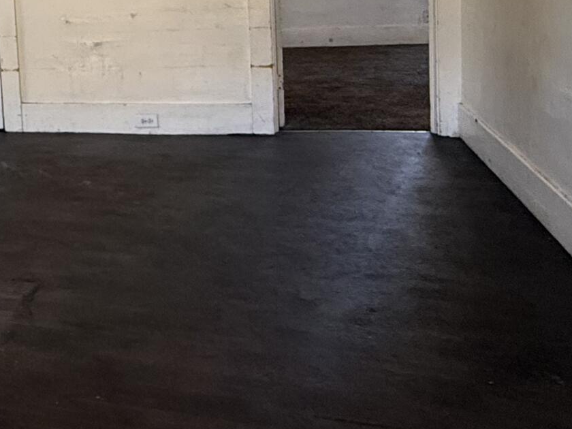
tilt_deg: -5.0
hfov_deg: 32.3
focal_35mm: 50
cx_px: -96
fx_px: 826
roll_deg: +3.9
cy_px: 29
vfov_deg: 27.8
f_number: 2.2
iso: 320
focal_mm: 2.22
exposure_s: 1/99
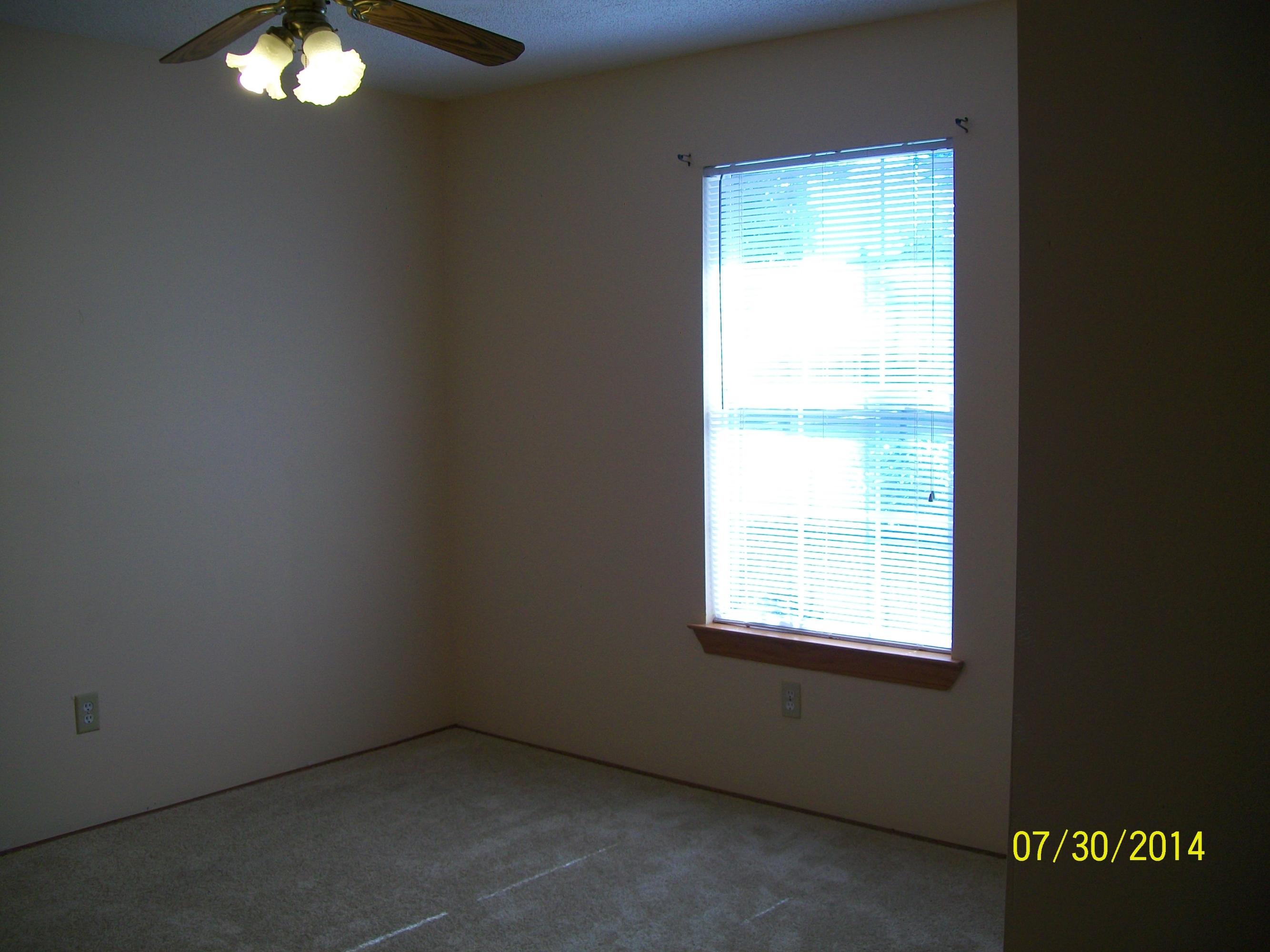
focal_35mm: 34
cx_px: 635
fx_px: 1247
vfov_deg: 41.8
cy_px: 476
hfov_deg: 54.0
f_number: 2.7
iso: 64
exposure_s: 1/100
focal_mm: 6.1
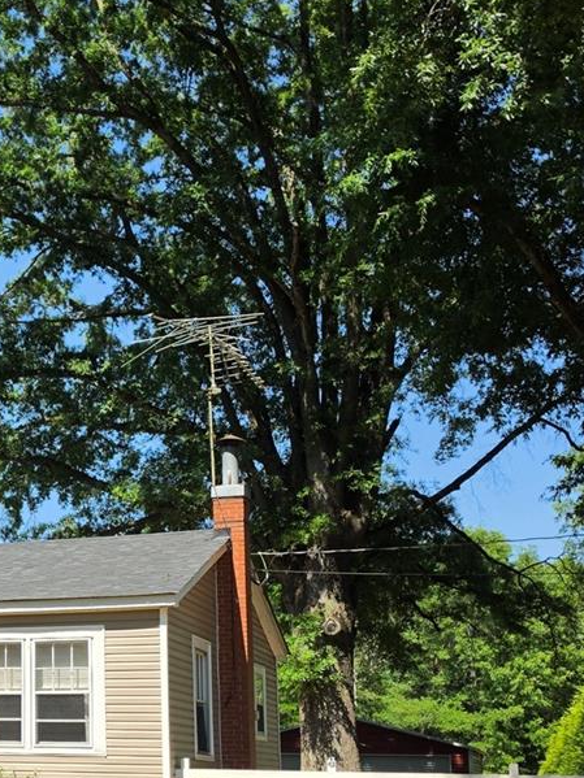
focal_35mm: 59
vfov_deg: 32.3
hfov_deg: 22.6
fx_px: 1328
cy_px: 555
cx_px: -143
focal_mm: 6.5
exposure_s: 1/3737
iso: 64
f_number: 1.4
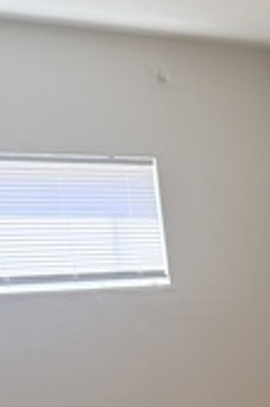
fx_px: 1096
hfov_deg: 12.4
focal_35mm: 97
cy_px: 529
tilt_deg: -13.8
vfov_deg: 19.4
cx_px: 545
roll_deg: +1.7
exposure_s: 1/194
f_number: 1.78
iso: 200
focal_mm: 6.76
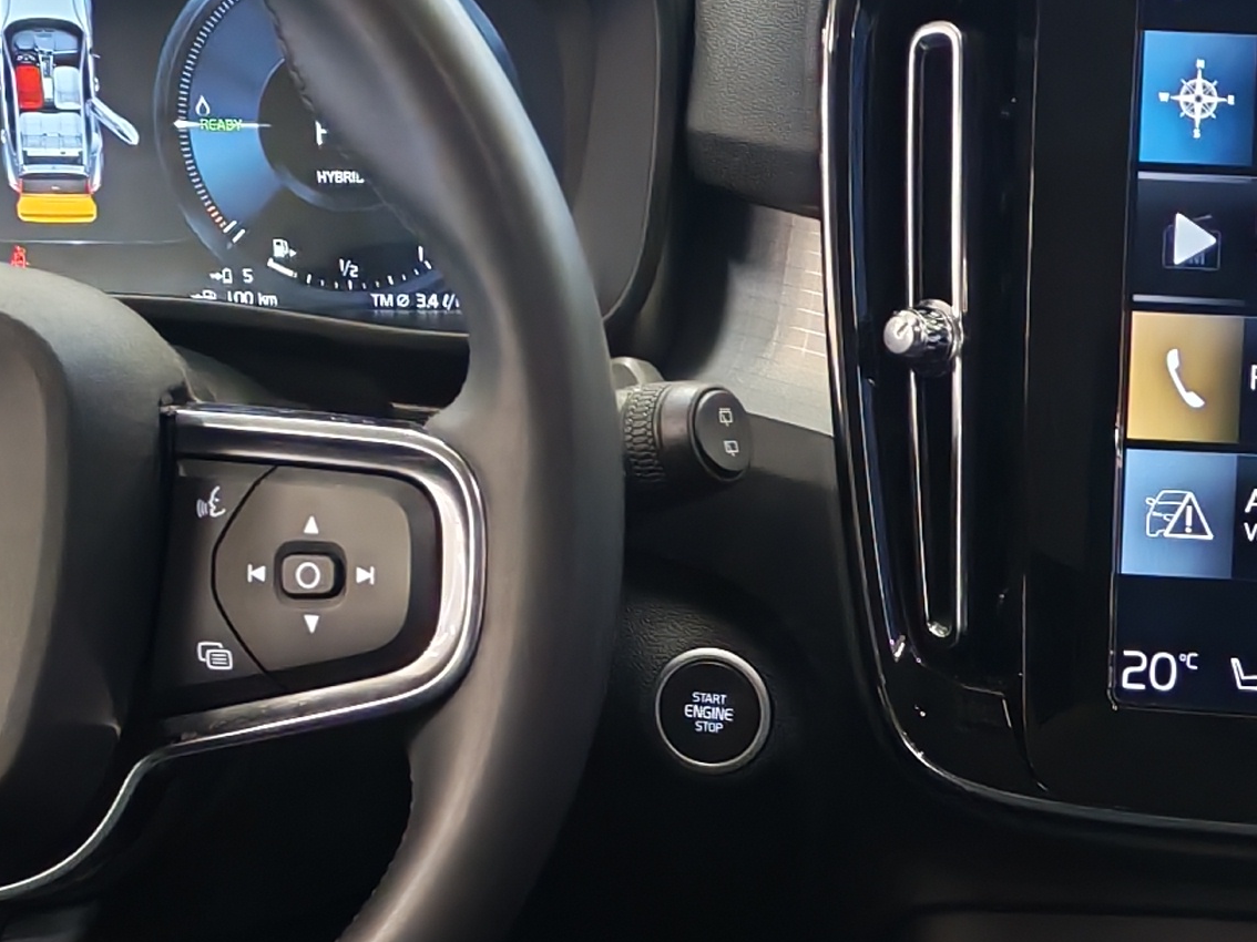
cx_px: 1275
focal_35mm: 112
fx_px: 4066
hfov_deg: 17.2
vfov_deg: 12.8
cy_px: 1177
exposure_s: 1/50
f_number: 1.9
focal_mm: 6.12
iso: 800
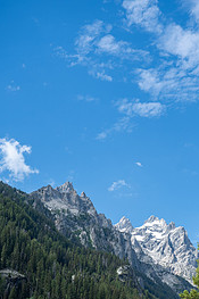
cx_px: 157
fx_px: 440
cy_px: 219
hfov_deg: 25.1
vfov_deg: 36.8
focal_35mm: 53
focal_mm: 31
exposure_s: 1/1000
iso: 160
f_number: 4.5
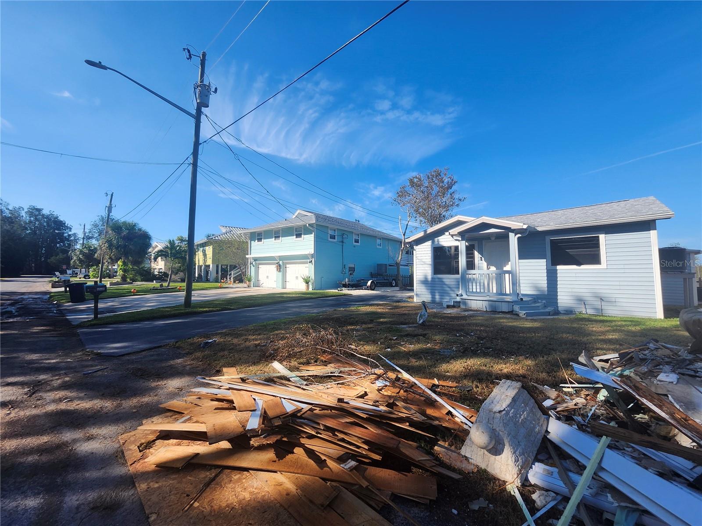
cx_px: 351
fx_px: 264
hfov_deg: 106.2
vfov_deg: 89.9
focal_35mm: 13
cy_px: 263
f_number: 2.2
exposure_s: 1/1199
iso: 40
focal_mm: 1.74
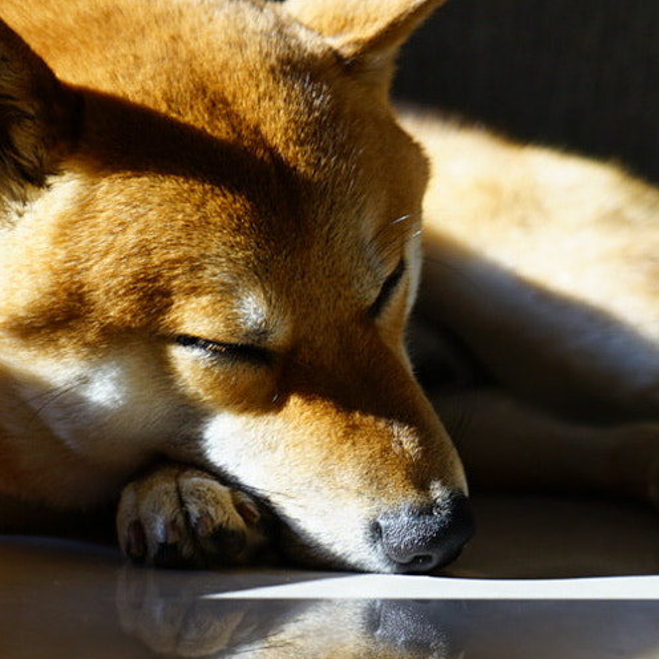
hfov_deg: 11.8
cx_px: 399
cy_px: 545
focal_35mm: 148
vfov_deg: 11.8
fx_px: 3188
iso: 200
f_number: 4.5
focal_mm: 54
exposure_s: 1/50
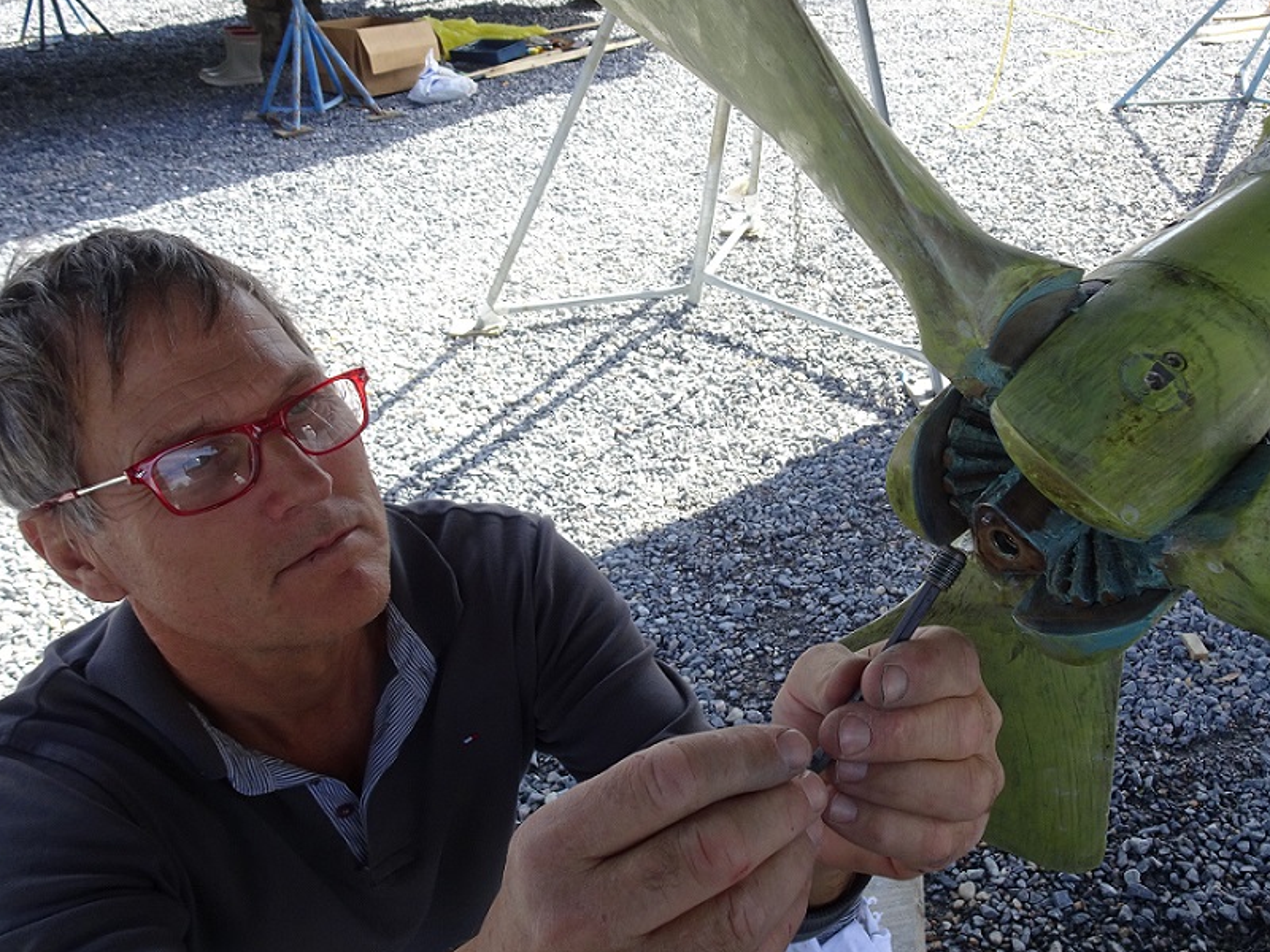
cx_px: 743
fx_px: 1101
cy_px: 435
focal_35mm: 30
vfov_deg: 46.7
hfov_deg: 59.6
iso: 80
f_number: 3.5
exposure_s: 1/160
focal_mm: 4.1
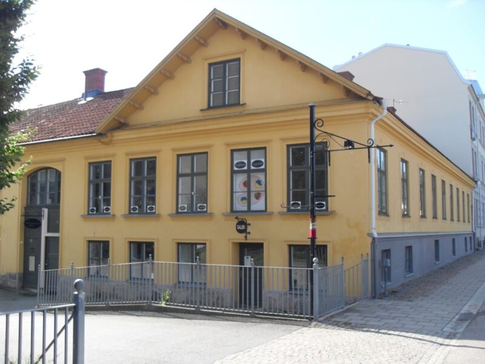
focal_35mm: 34
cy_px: 182
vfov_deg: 41.8
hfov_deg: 54.0
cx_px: 242
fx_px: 476
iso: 80
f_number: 7
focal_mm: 6.3
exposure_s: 1/90
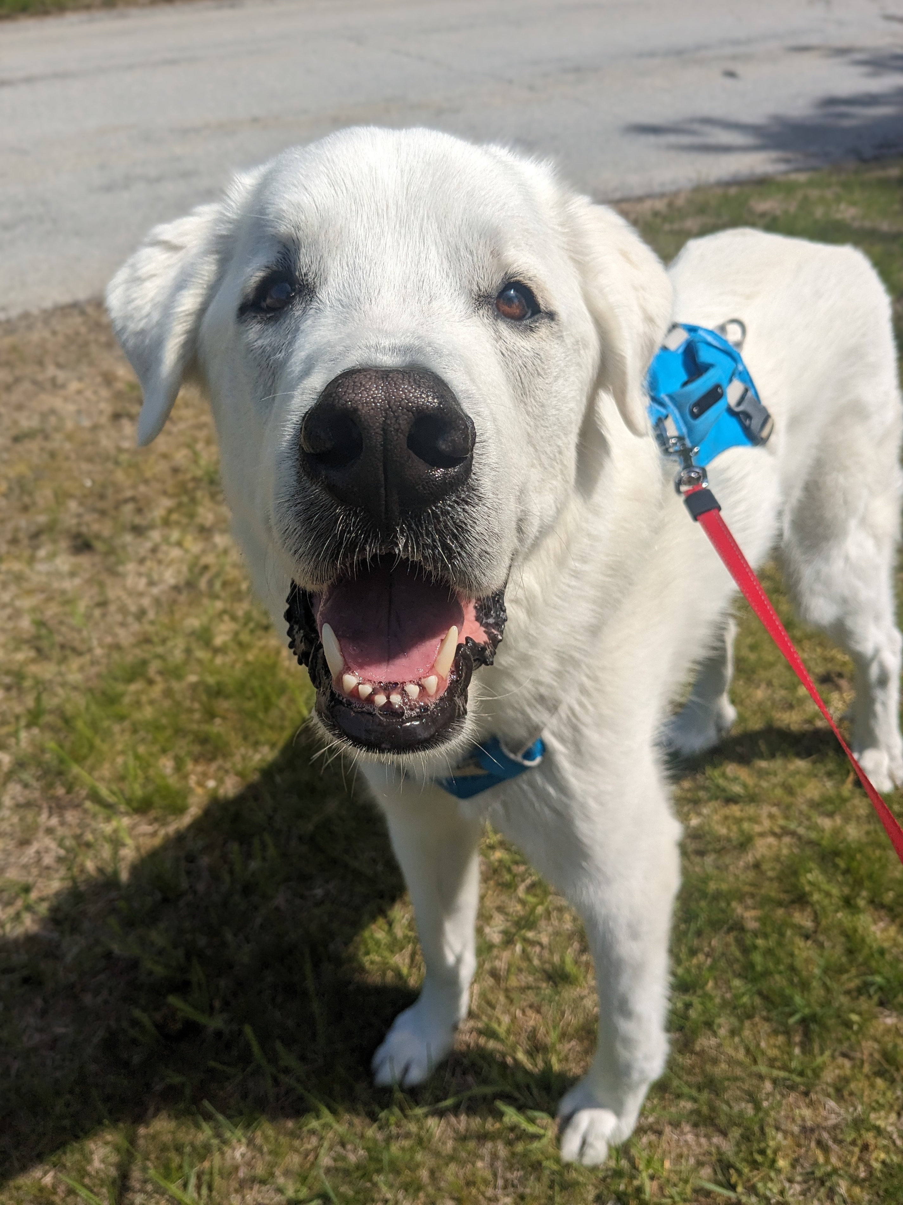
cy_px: 602
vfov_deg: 65.3
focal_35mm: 27
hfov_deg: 51.3
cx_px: 452
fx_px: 939
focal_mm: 4.38
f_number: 1.73
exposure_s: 1/4673
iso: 68
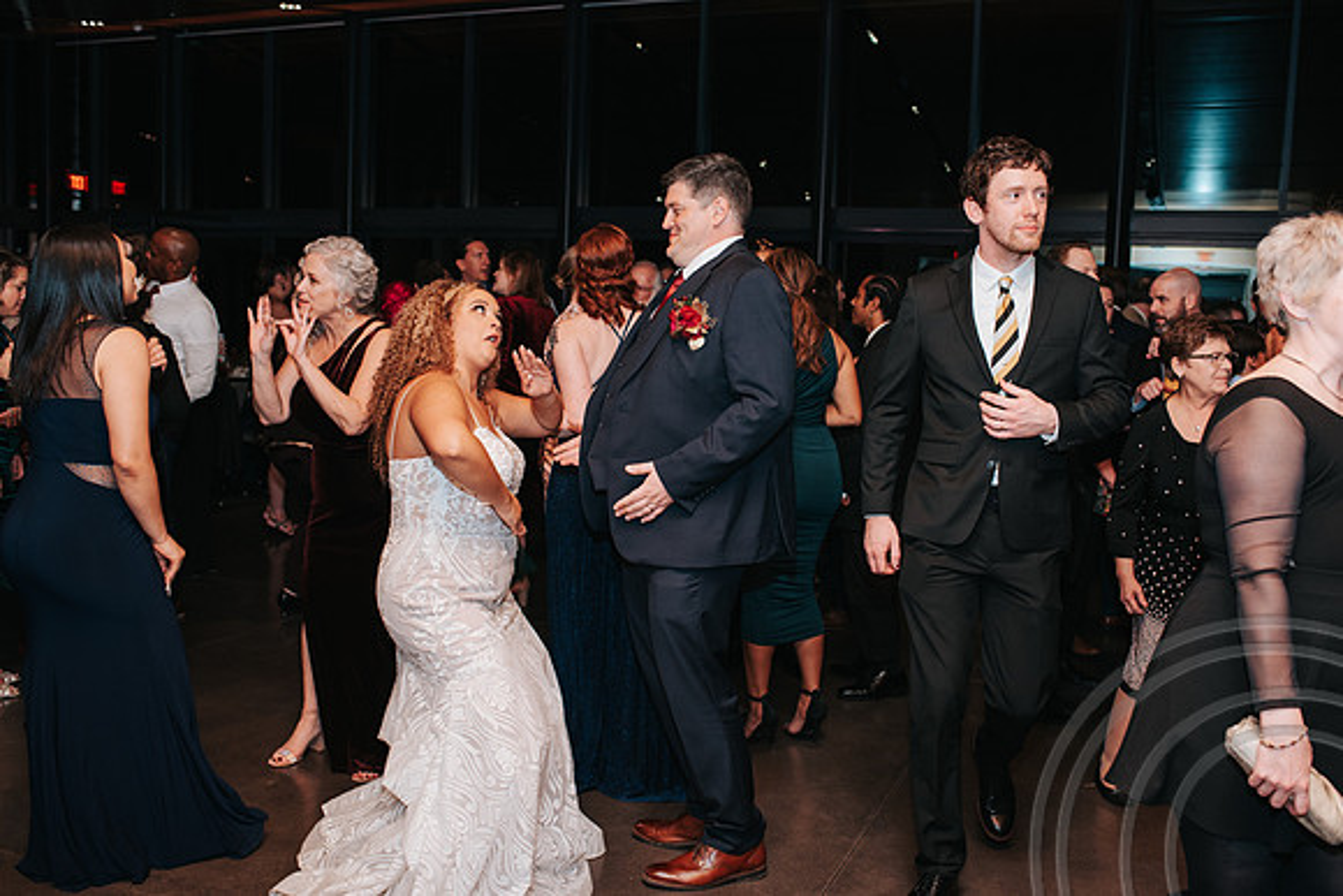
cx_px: 672
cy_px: 448
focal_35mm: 35
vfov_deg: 37.9
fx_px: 1306
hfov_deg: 54.4
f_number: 3.5
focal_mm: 35
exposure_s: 1/200
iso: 1000
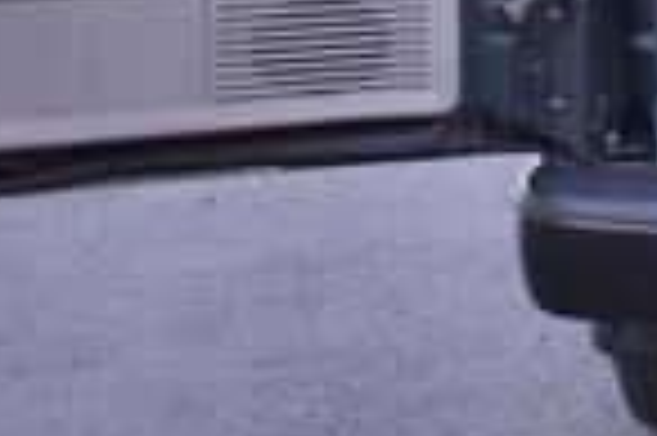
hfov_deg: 11.5
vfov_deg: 8.1
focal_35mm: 164
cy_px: -315
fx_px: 2993
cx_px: 1224
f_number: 4.5
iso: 400
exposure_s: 1/80
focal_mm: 25
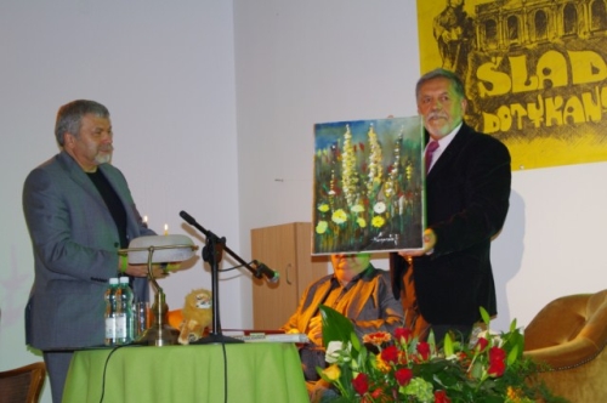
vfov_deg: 21.2
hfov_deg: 31.5
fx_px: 1078
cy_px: 202
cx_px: 304
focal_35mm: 64
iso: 400
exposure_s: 1/30
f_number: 4.5
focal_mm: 42.5
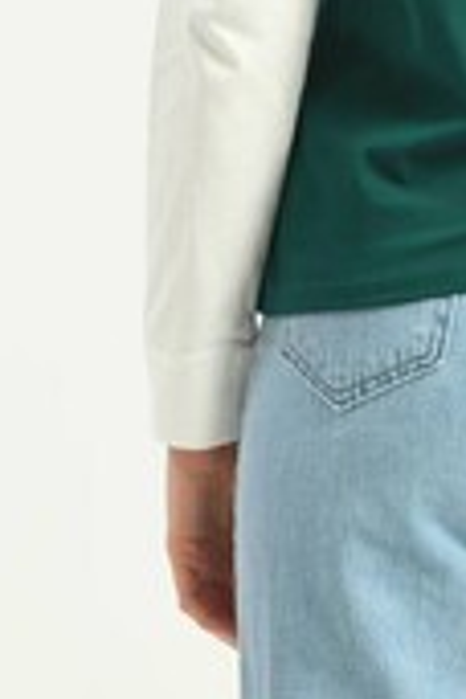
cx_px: 552
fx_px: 7378
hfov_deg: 3.6
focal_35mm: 380
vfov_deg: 5.4
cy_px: -155
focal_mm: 120
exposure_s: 1/160
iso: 100
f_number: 6.3
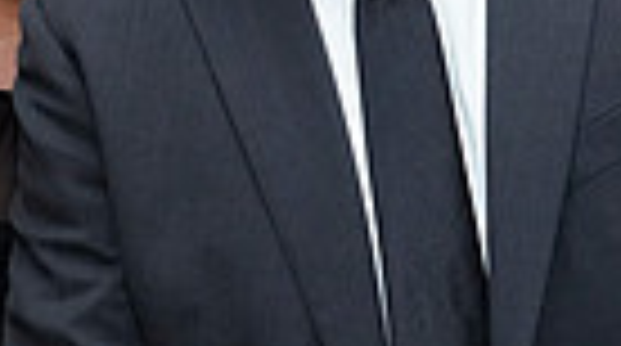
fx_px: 1742
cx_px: 238
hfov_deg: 20.2
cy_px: -47
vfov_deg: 11.2
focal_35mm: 106
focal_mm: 24
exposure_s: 1/125
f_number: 8
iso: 5000
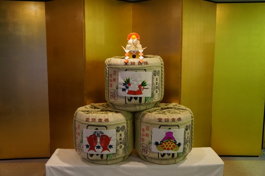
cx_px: 132
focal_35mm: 34
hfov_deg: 55.2
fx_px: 254
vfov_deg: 38.3
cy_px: 88
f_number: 4
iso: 1250
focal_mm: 23
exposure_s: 1/60
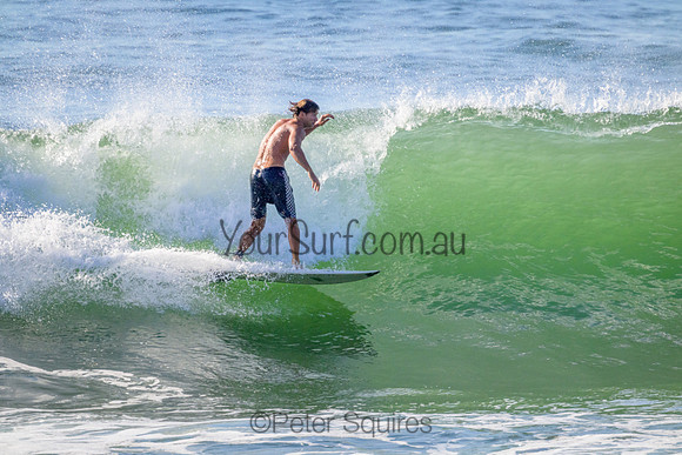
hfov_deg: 2.6
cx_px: 341
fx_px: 15158
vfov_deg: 1.7
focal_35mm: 800
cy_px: 228
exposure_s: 1/2000
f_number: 11
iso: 1400
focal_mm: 800
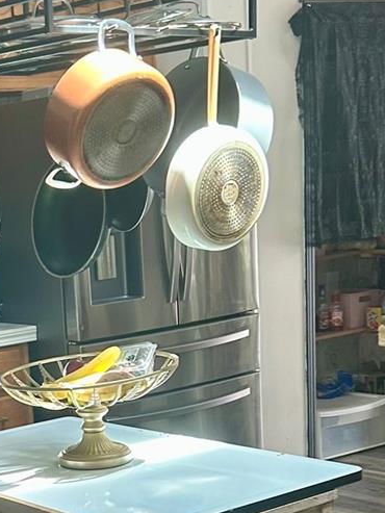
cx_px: -15
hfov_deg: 17.7
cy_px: 471
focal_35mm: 81
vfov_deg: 23.4
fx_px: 1201
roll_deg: +6.2
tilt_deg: -12.3
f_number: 1.5
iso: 125
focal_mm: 5.7
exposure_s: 1/80
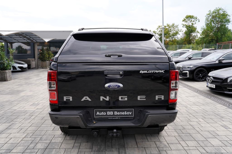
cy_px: 77
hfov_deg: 60.3
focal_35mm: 31
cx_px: 116
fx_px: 200
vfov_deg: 42.3
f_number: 4.5
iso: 100
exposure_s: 1/100
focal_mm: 31
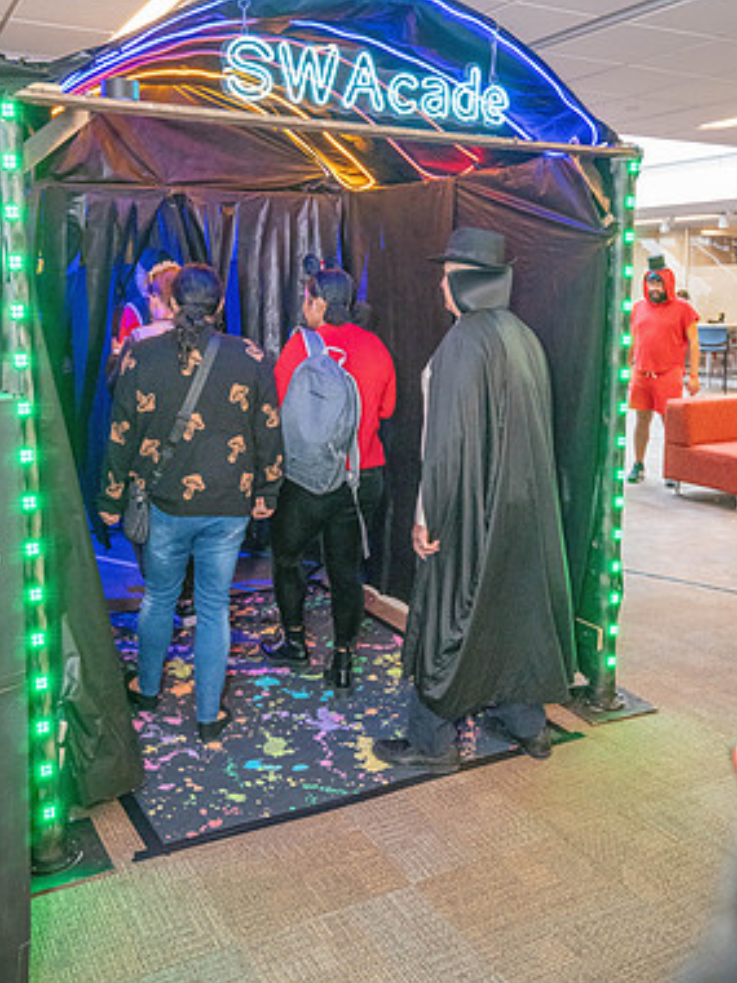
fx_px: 937
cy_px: 404
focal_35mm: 33
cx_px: 354
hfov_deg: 42.9
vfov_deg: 55.0
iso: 12800
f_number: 4
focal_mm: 29
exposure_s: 1/200
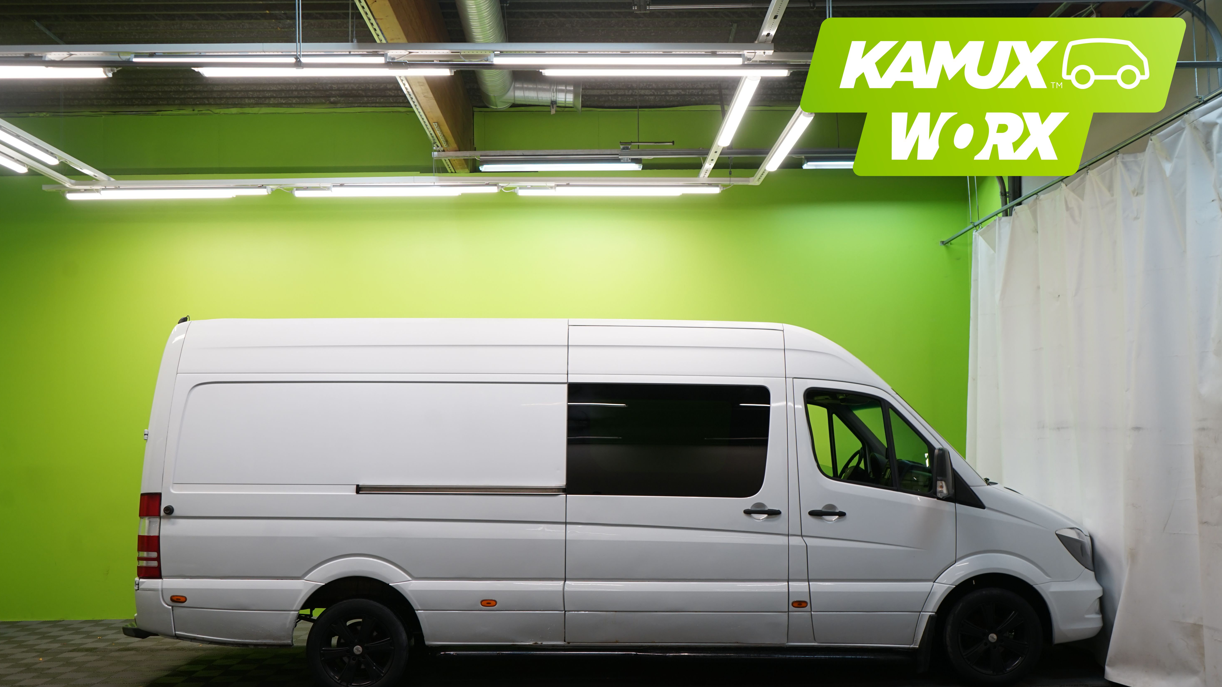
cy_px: 387
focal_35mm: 32
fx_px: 1037
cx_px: 620
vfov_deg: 36.6
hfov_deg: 61.0
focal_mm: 30
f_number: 5.6
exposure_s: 1/50
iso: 400
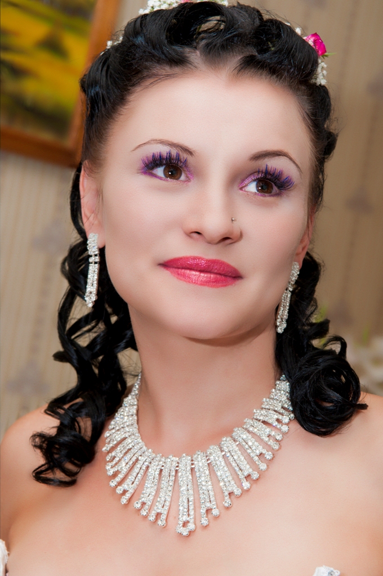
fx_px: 1152
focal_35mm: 72
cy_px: 288
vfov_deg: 28.1
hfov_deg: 18.9
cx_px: 192
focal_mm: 48
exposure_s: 1/200
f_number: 7.1
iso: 200
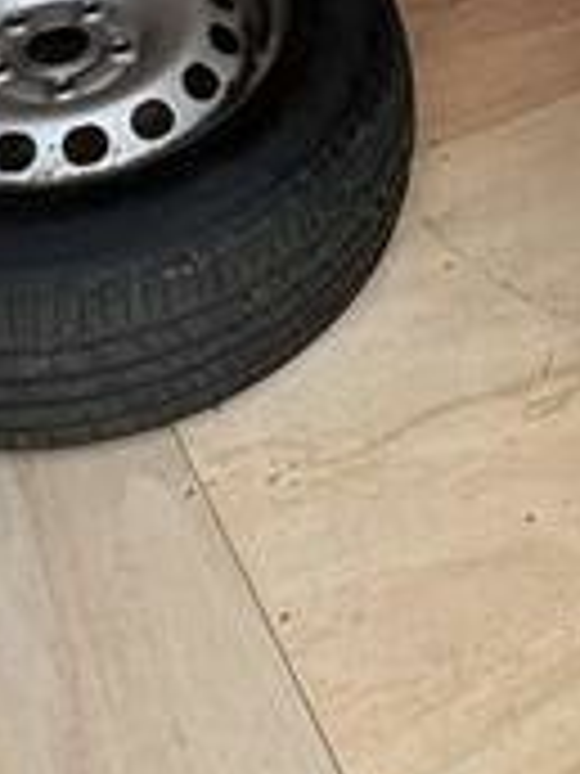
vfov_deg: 22.0
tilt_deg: -16.9
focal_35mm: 73
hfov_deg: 20.1
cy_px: -400
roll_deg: -2.4
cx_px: 234
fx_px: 1631
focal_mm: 2.22
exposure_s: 1/136
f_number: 2.2
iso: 80
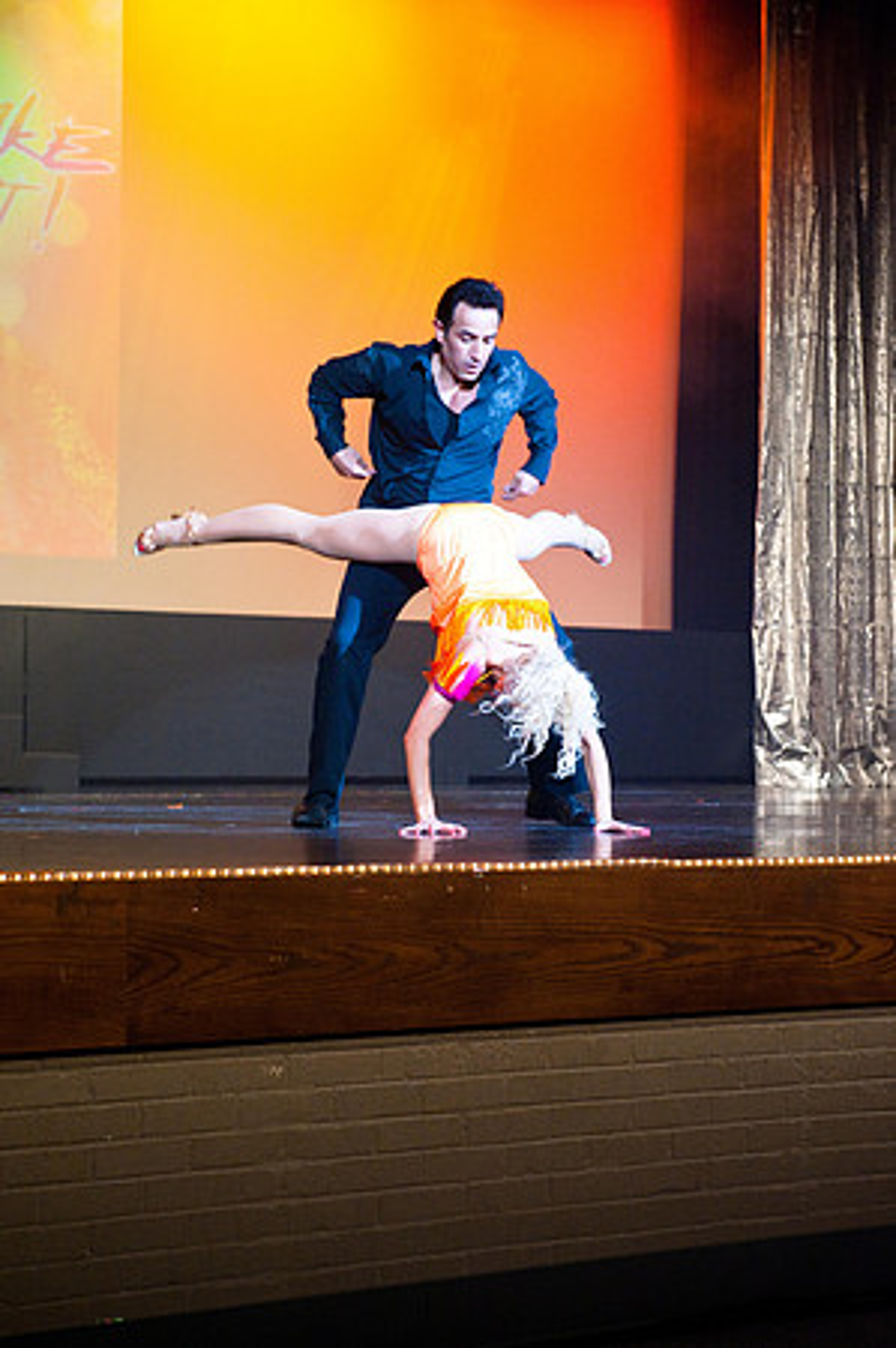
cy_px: 674
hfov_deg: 19.4
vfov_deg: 28.9
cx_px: 448
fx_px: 2619
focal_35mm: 70
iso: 3200
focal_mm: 70
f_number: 5
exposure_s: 1/200
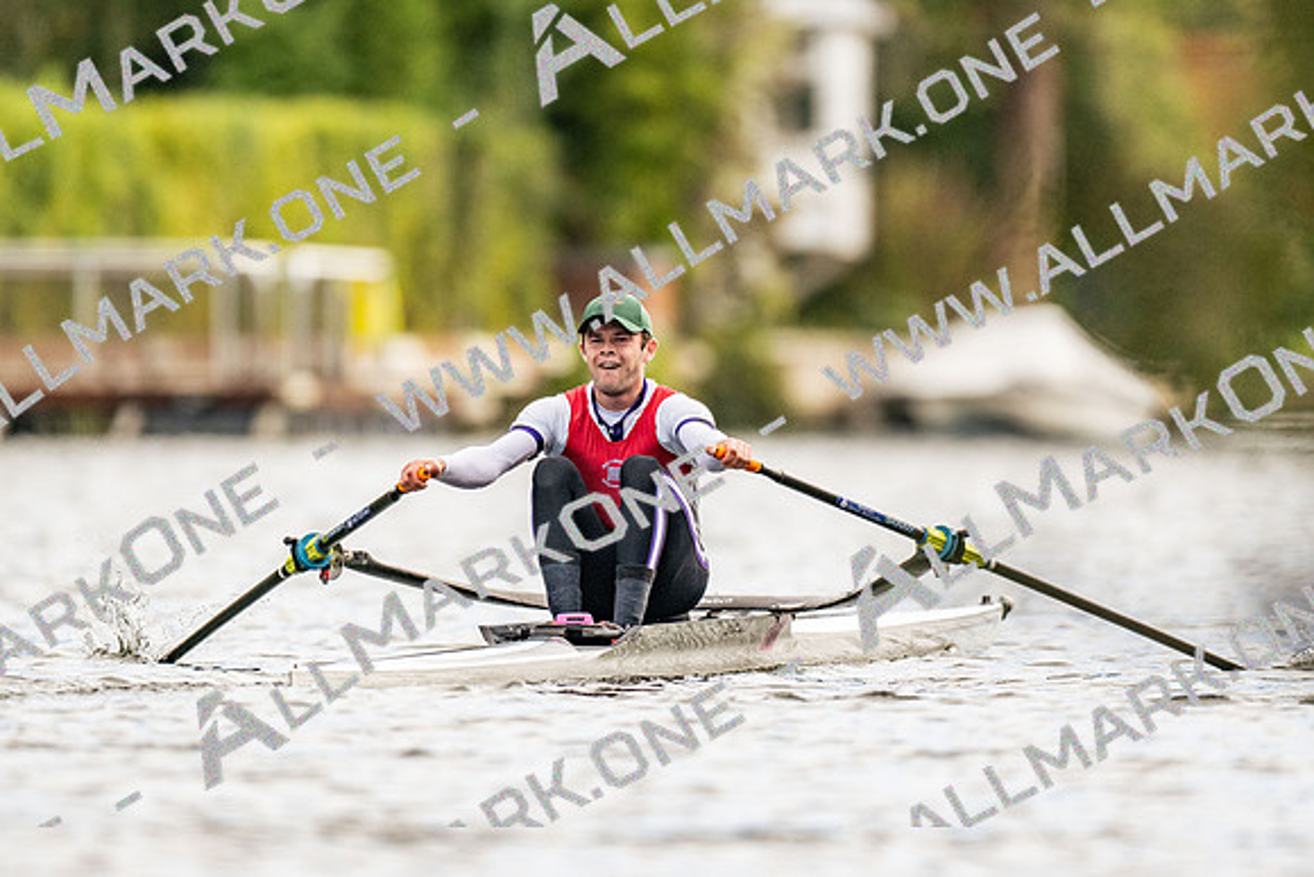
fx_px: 32873
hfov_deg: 2.3
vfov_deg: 1.5
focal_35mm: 900
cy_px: 438
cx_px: 657
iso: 360
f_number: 4
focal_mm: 600
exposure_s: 1/2500
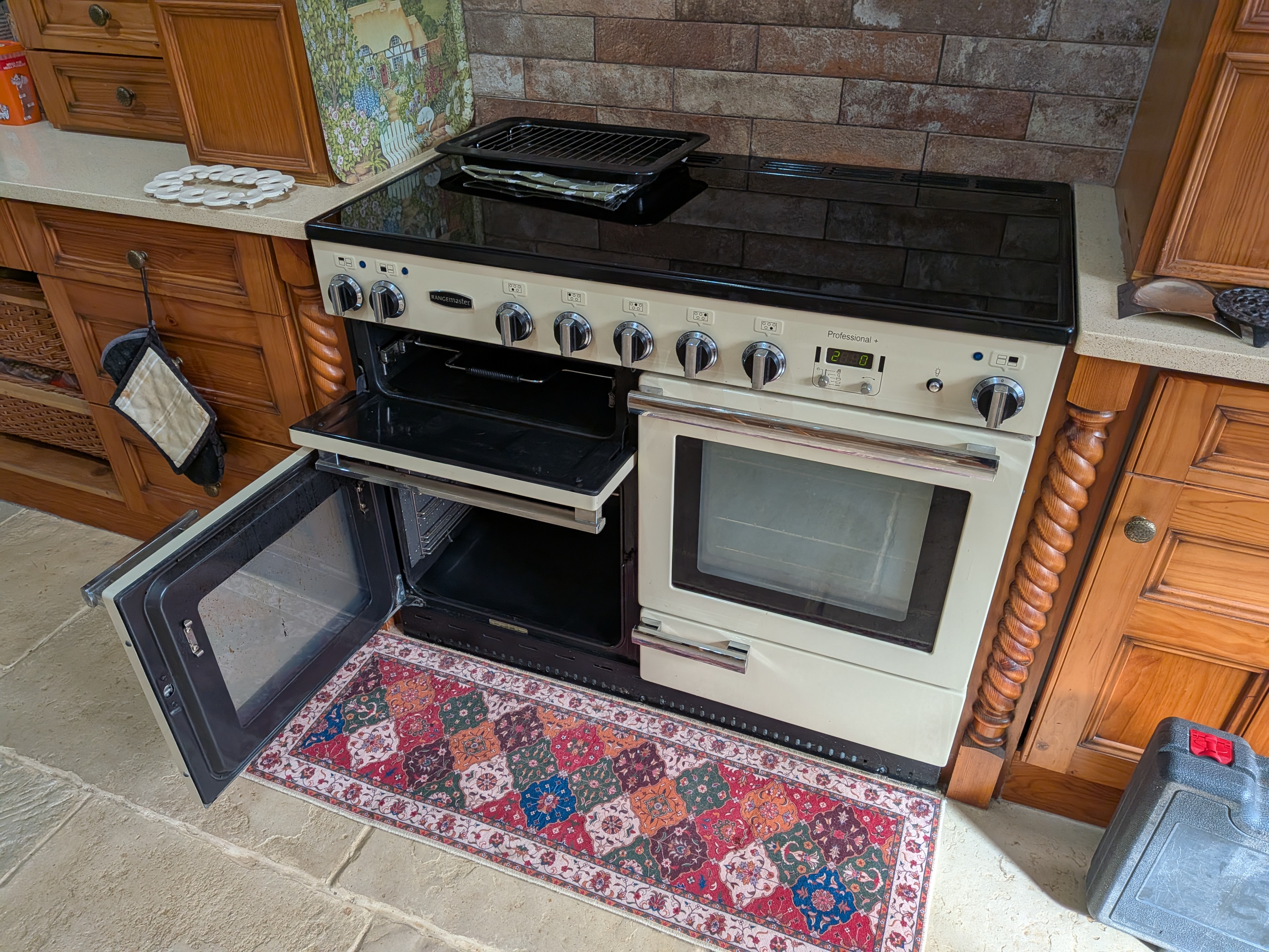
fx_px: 880
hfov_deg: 71.6
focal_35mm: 24
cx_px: 634
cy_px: 476
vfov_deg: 56.8
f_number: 1.7
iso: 95
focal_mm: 4.53
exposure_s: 1/100
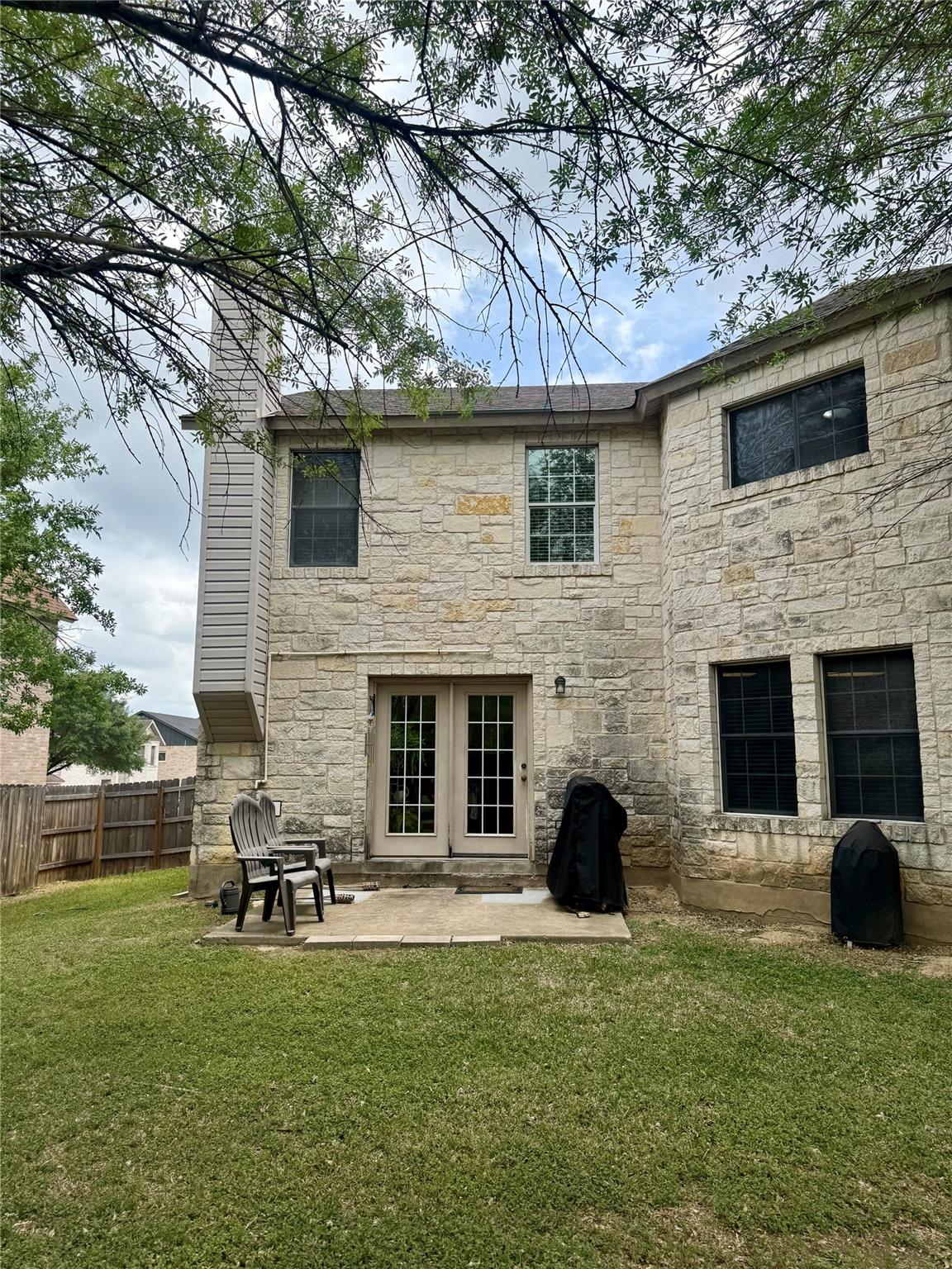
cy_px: 634
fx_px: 880
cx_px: 476
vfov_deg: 71.6
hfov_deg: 56.8
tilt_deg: +9.6
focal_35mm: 24
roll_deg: -0.3
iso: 80
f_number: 1.78
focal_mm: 6.76
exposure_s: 1/2801
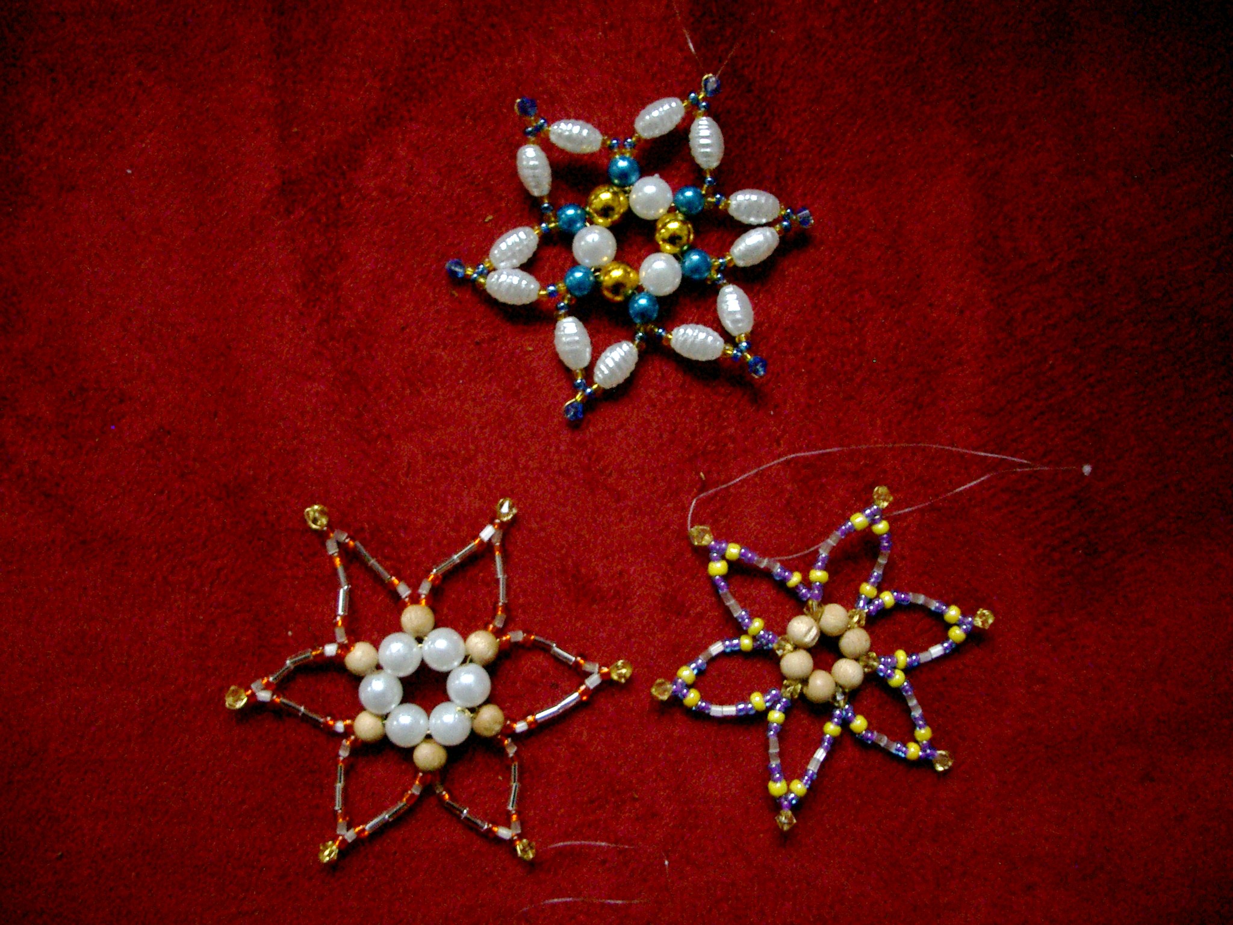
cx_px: 616
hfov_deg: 52.6
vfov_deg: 40.7
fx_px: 1247
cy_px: 462
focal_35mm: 35
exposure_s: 1/8
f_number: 2.6
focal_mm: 5.8
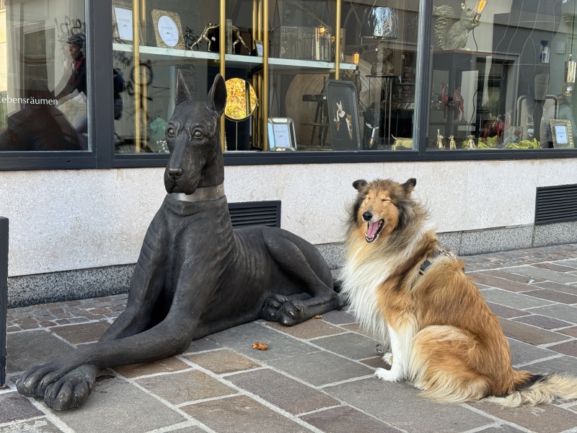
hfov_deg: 39.7
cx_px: 288
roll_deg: -2.2
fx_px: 800
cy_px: 216
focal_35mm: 48
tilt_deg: -6.0
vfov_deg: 30.3
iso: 64
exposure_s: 1/372
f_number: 1.78
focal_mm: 6.76
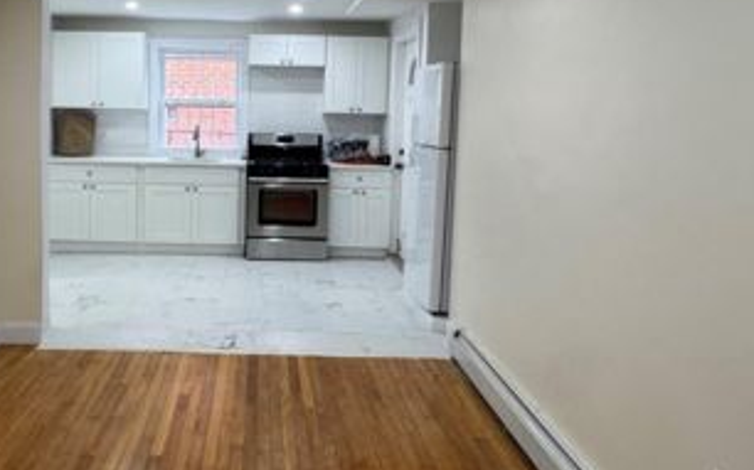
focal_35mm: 31
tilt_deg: -4.2
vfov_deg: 40.1
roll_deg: -1.6
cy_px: 160
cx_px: 244
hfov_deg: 59.7
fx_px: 637
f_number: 2.2
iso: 200
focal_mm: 2.22
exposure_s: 1/120
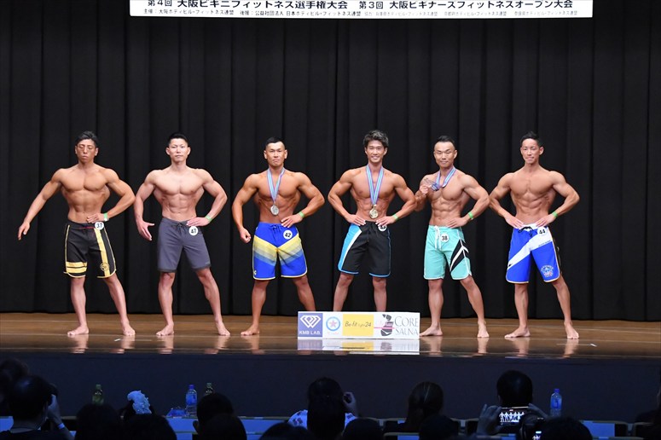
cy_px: 220
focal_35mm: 127
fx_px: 2331
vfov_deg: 10.8
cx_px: 330
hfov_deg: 16.1
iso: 8000
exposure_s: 1/400
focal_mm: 85
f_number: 5.6
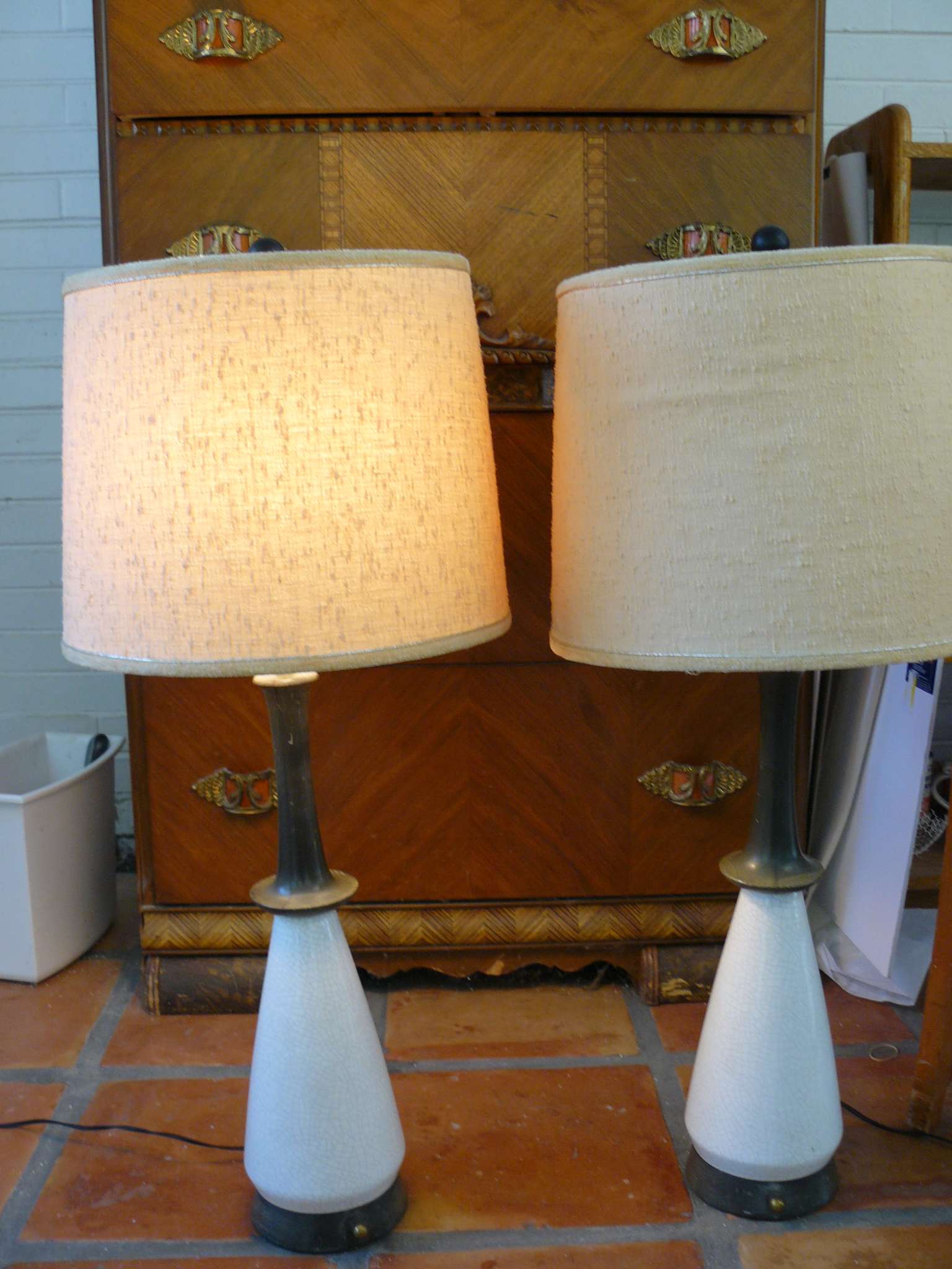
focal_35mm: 36
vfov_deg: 51.4
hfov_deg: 39.7
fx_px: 1320
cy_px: 634
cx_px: 476
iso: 125
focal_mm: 6
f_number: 2.8
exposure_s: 1/30
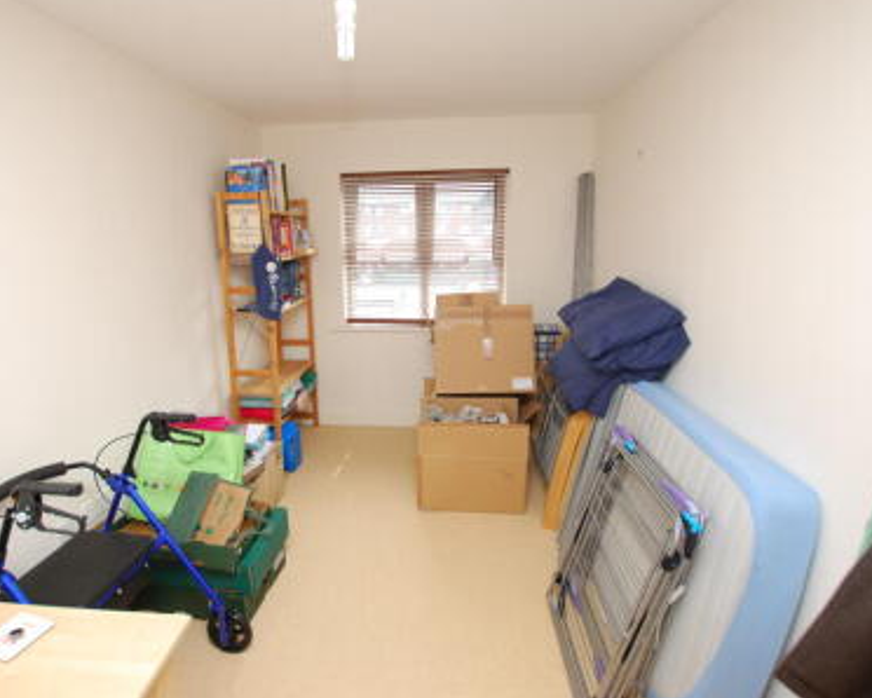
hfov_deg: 86.0
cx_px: 389
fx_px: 465
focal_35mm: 18
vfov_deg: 73.8
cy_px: 338
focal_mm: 10
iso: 100
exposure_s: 1/60
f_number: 4
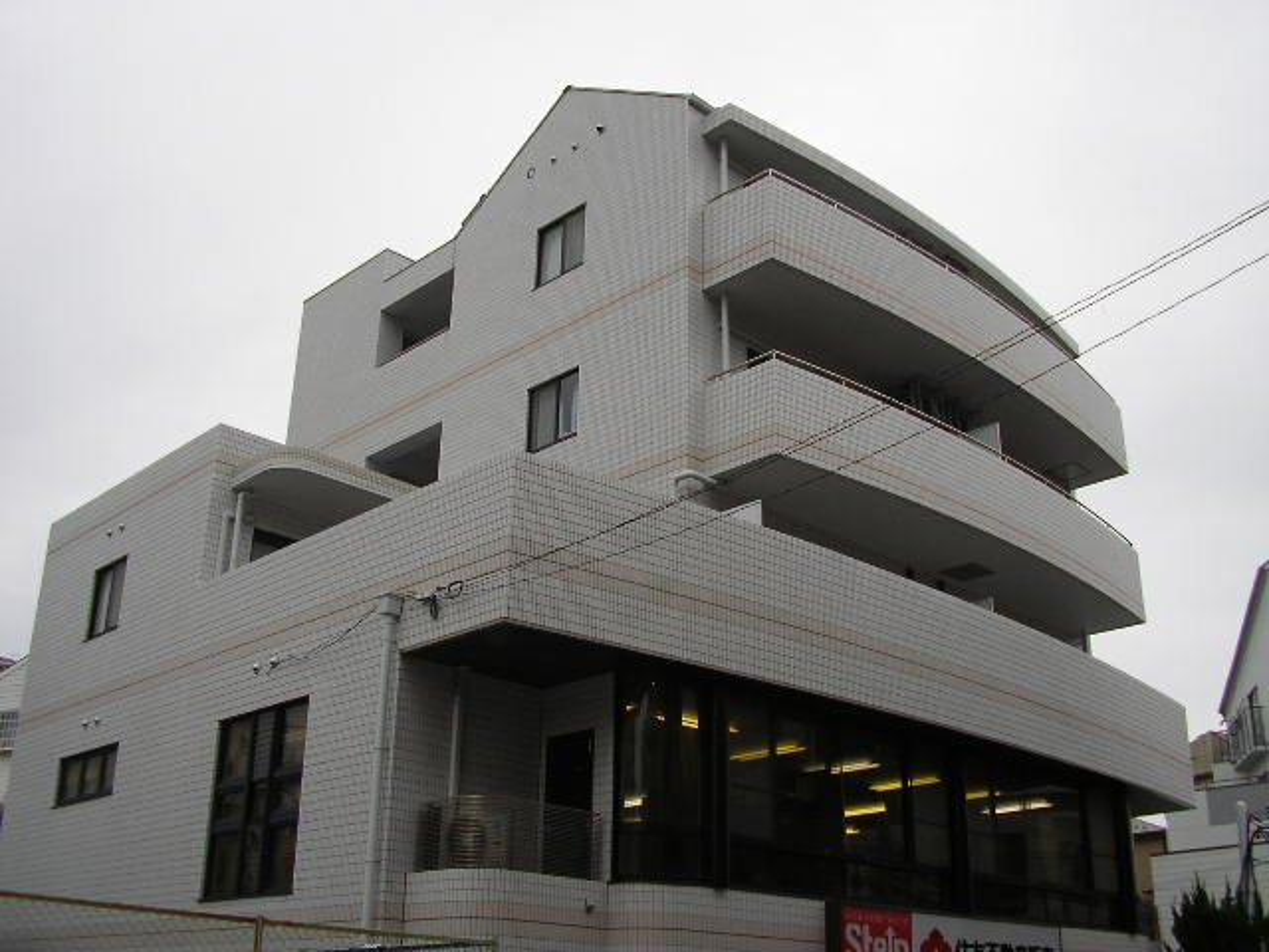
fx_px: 1393
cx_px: 634
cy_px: 476
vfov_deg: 37.7
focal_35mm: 38
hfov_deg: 49.0
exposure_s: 1/278
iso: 71
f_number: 4.1
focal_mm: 5.8
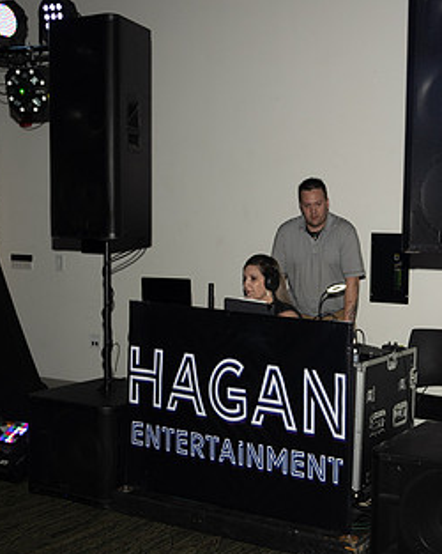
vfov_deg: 34.1
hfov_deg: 27.1
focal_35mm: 55
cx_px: 345
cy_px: 305
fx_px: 900
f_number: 5
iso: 500
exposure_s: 1/160
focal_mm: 24
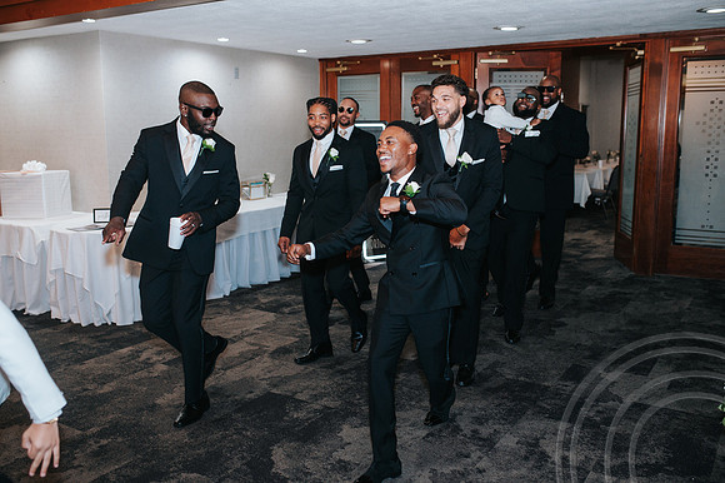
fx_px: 704
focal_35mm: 35
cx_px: 362
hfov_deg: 54.5
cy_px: 242
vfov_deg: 37.8
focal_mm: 35
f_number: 2.8
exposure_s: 1/200
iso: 640
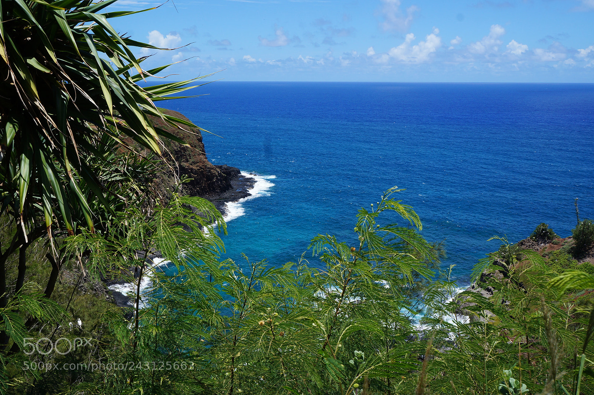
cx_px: 297
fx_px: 569
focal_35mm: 34
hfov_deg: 55.2
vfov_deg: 38.3
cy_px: 198
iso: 200
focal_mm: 23
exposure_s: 1/250
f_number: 13
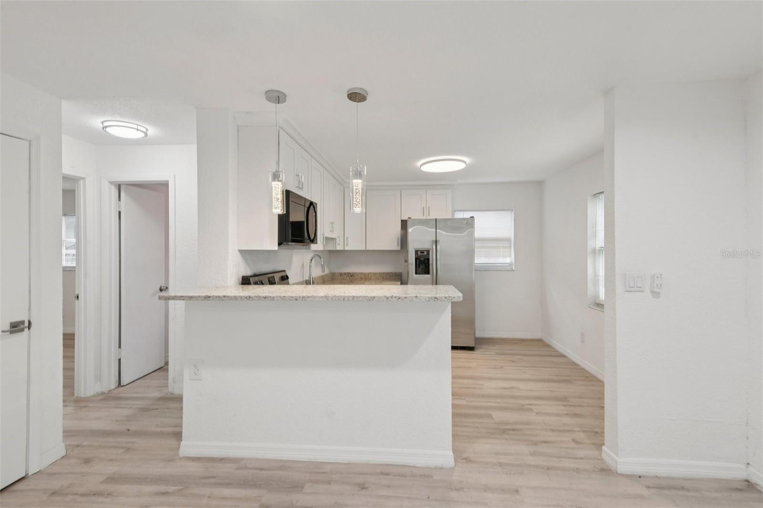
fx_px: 339
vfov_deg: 73.7
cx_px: 382
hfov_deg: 96.7
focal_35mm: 16
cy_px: 254
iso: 400
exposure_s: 1/30
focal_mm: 16
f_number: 8
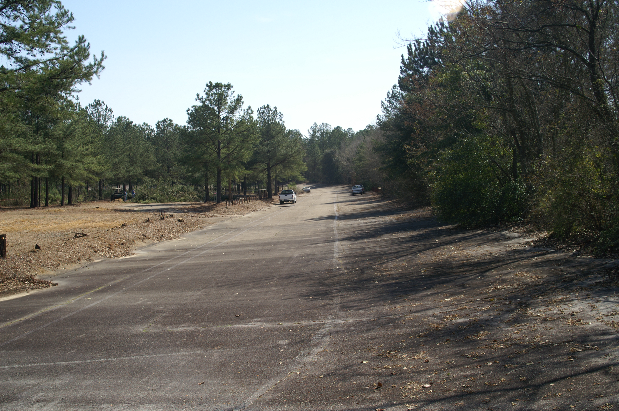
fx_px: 722
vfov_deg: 31.8
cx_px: 310
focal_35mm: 42
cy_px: 206
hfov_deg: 46.4
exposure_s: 1/100
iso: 100
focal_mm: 28
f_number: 11
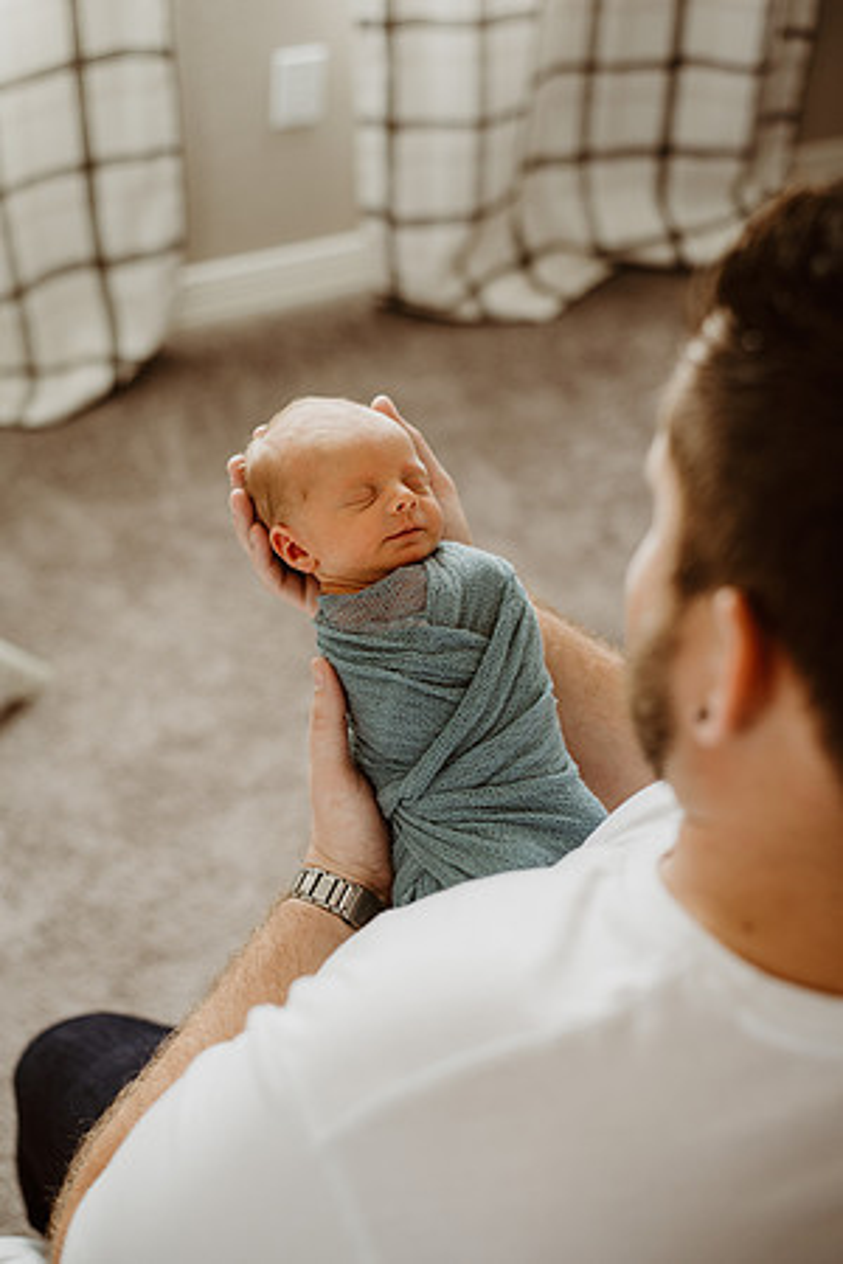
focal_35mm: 50
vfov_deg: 39.6
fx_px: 1756
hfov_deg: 27.0
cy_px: 632
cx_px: 422
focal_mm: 50
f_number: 2.8
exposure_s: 1/160
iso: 320
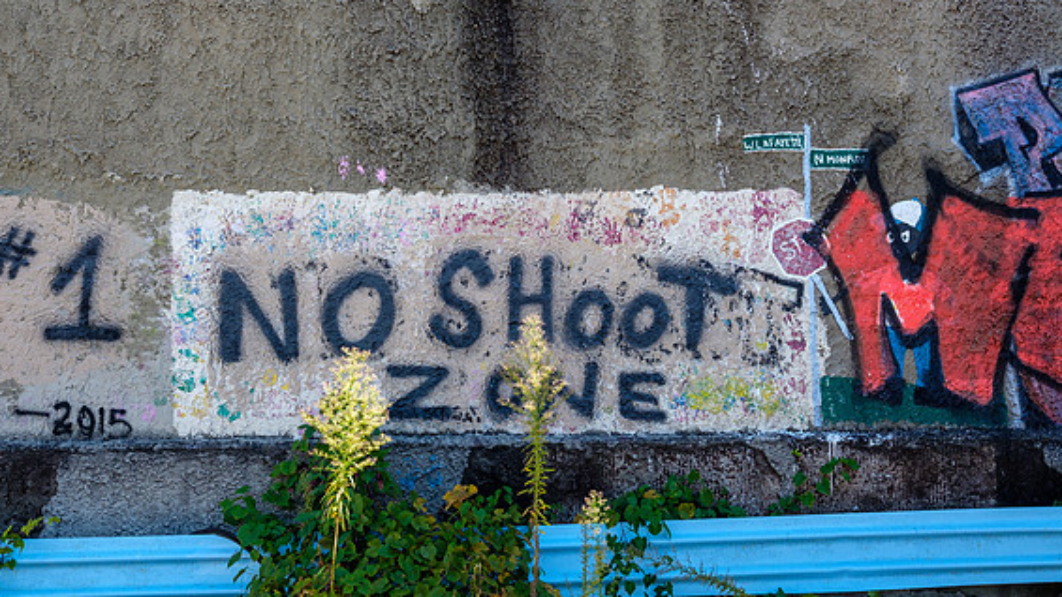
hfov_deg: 45.5
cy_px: 236
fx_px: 1267
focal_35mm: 45
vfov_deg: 26.5
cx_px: 542
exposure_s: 1/160
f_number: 8
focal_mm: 27
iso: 200
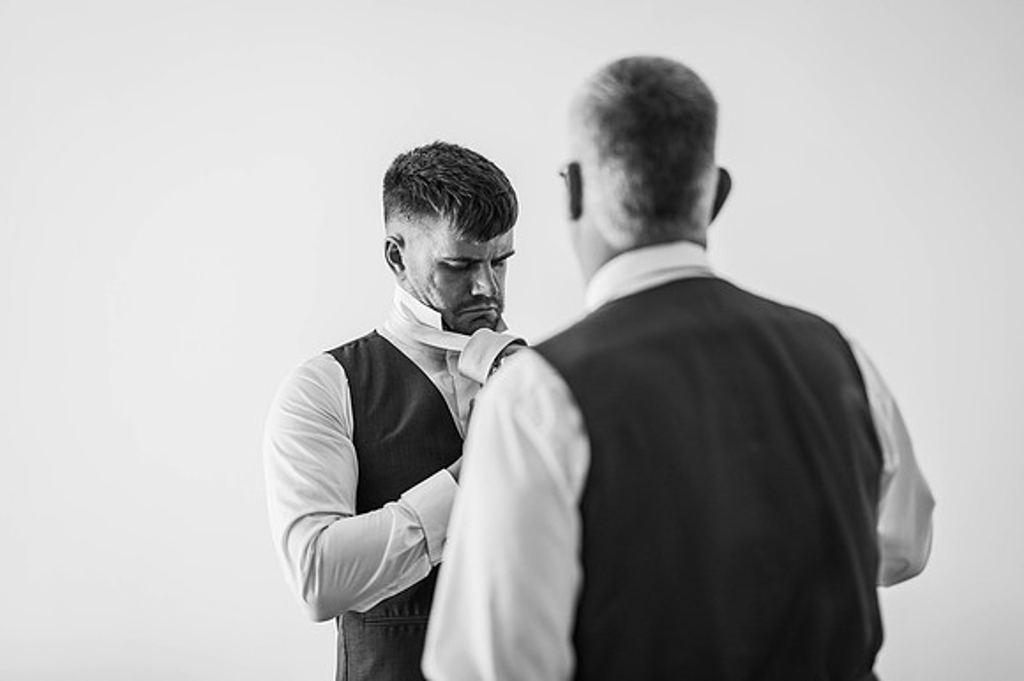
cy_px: 340
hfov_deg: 23.9
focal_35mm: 85
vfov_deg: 16.1
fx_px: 2416
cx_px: 512
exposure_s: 1/200
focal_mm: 85
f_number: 1.8
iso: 160
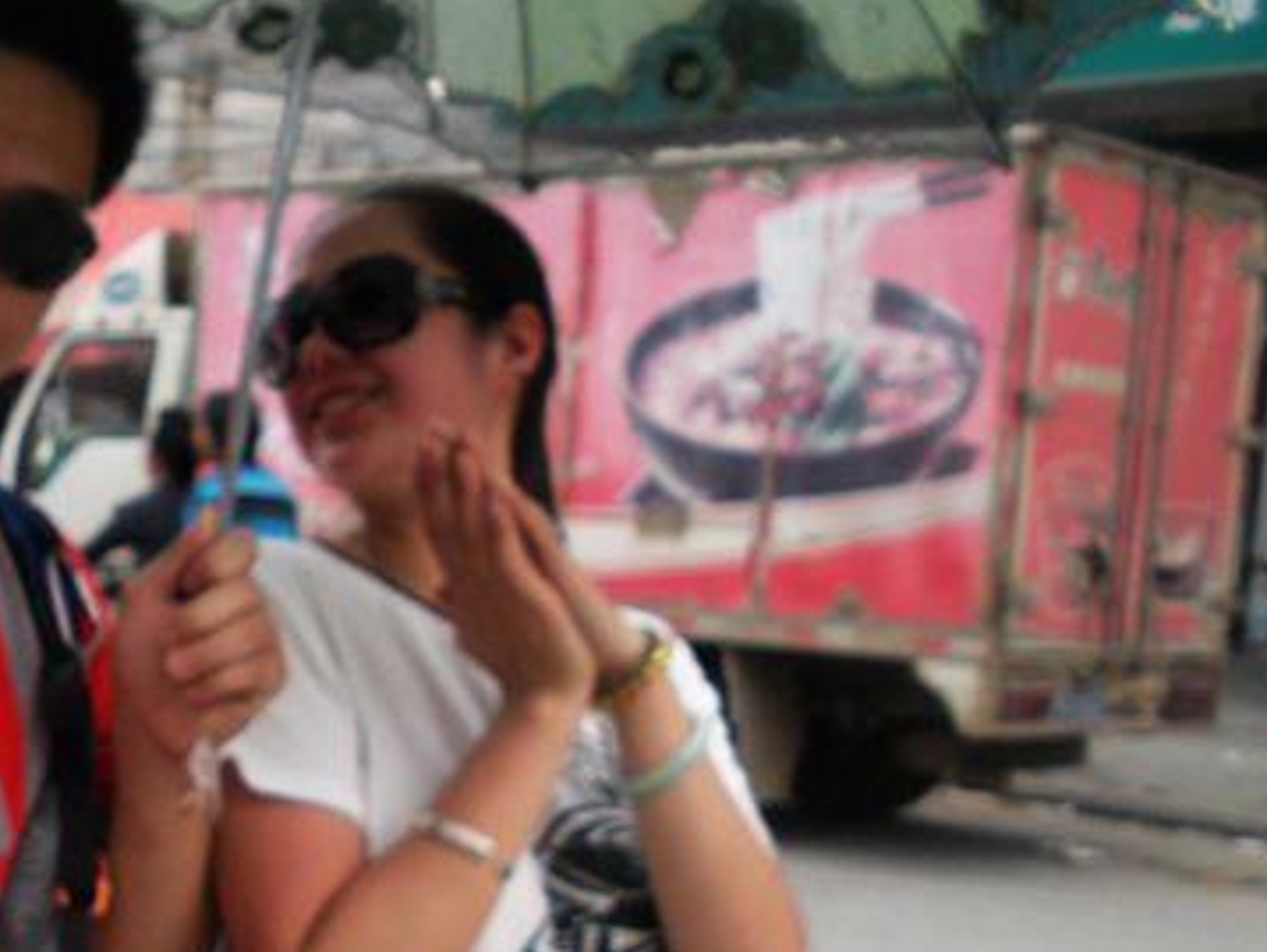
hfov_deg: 26.2
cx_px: 152
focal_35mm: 72
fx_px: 2637
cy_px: 763
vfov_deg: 20.2
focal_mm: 6.3
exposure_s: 1/202
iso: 64
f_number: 3.5
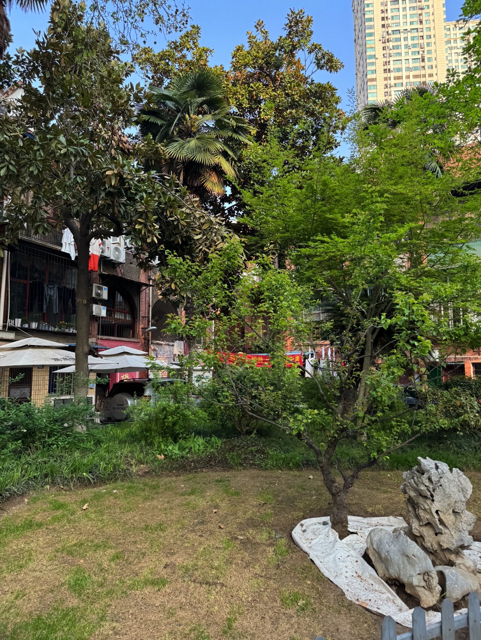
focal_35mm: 24
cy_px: 320
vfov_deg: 71.6
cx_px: 240
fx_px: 444
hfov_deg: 56.9
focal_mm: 6.76
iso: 80
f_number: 1.78
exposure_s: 1/247
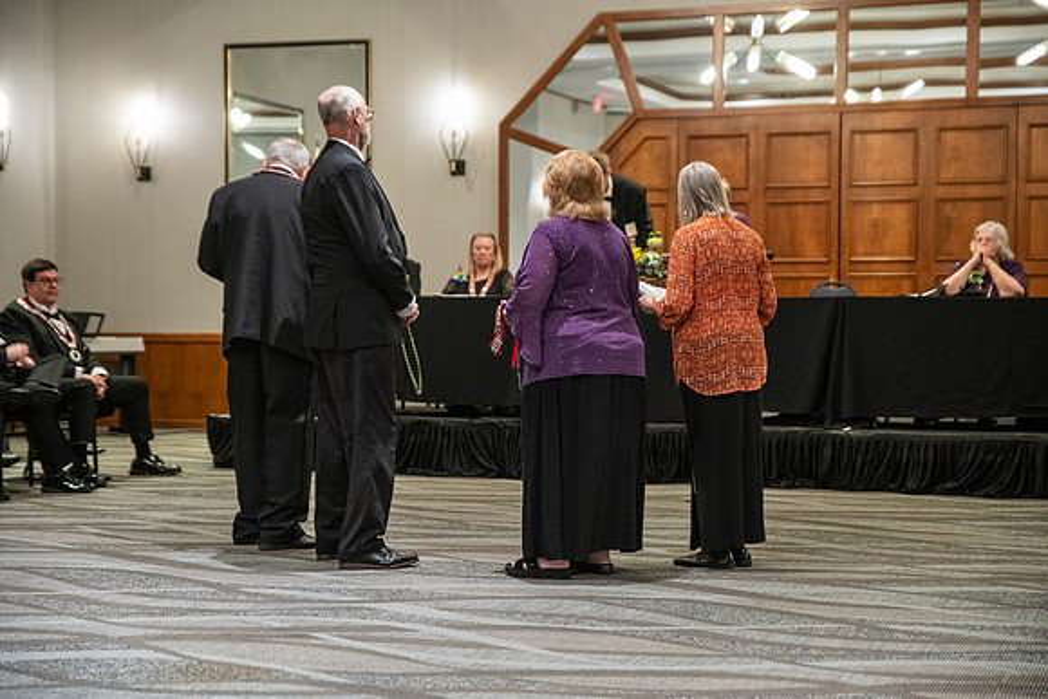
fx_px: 2038
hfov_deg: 28.8
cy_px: 350
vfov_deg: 19.5
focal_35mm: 70
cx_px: 524
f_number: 3.2
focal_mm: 70
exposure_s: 1/40
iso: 3200
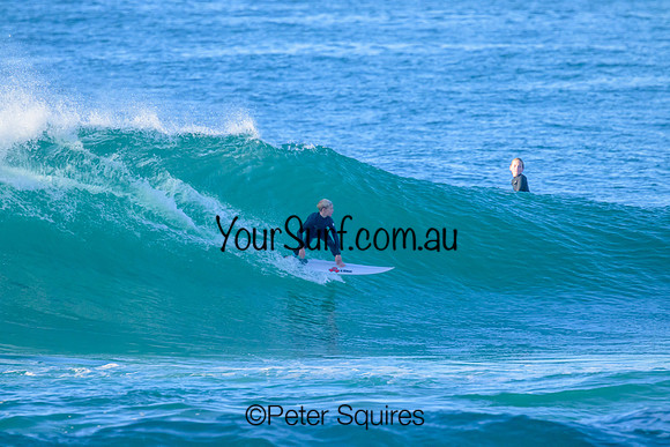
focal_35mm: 680
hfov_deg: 3.0
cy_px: 224
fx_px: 12658
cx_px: 335
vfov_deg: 2.0
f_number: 11
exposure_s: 1/2000
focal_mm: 680
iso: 3600
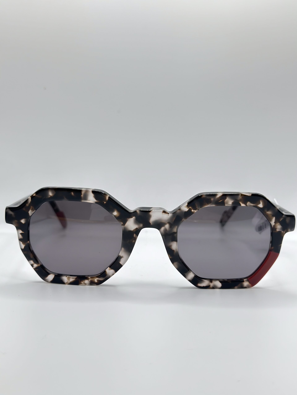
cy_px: 198
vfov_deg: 39.7
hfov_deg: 30.3
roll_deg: -0.2
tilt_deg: -31.0
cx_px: 148
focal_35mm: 48
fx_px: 549
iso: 80
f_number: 1.78
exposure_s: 1/373
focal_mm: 6.86
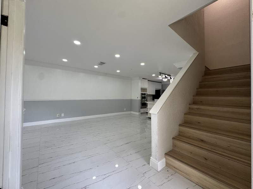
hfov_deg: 102.1
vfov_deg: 85.7
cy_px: 94
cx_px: 126
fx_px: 102
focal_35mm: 14
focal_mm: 2.22
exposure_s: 1/120
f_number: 2.2
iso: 64
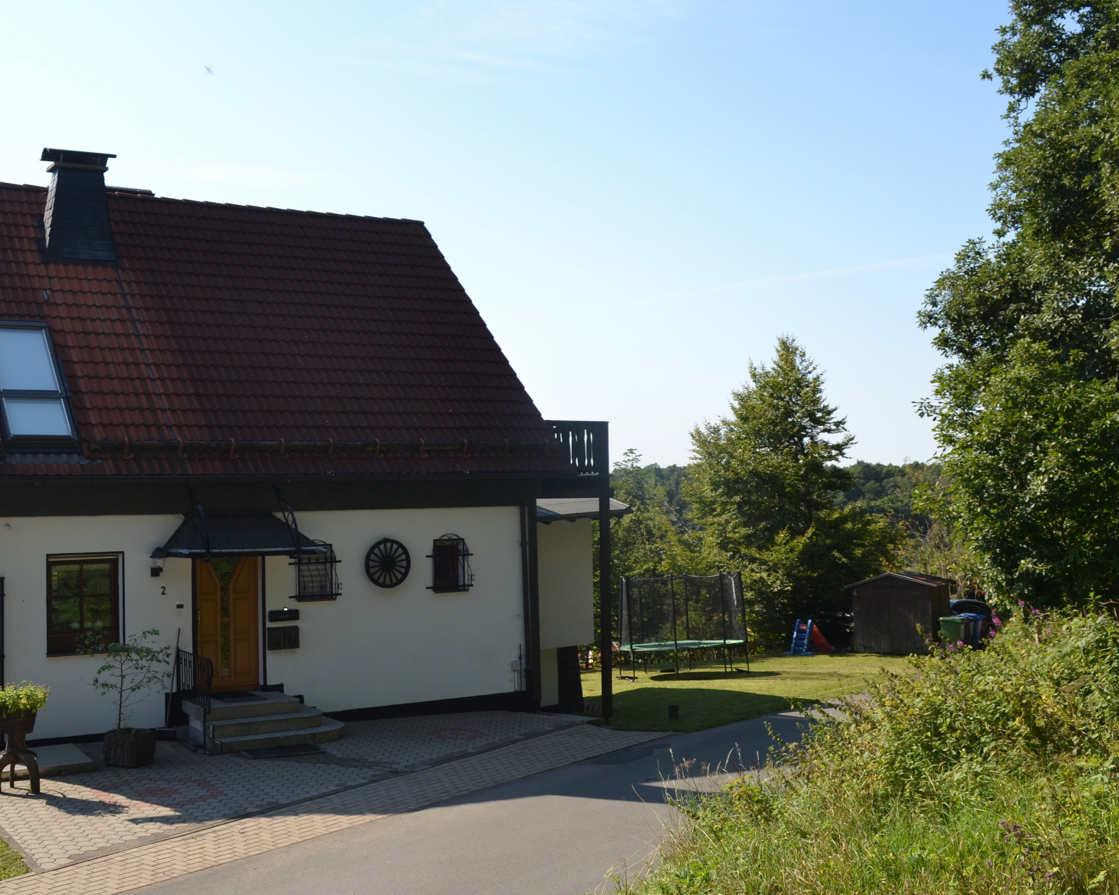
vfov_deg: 39.1
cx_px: 469
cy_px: 402
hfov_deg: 47.8
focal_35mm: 38
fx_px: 1258
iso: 100
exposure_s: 1/200
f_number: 8
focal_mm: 18
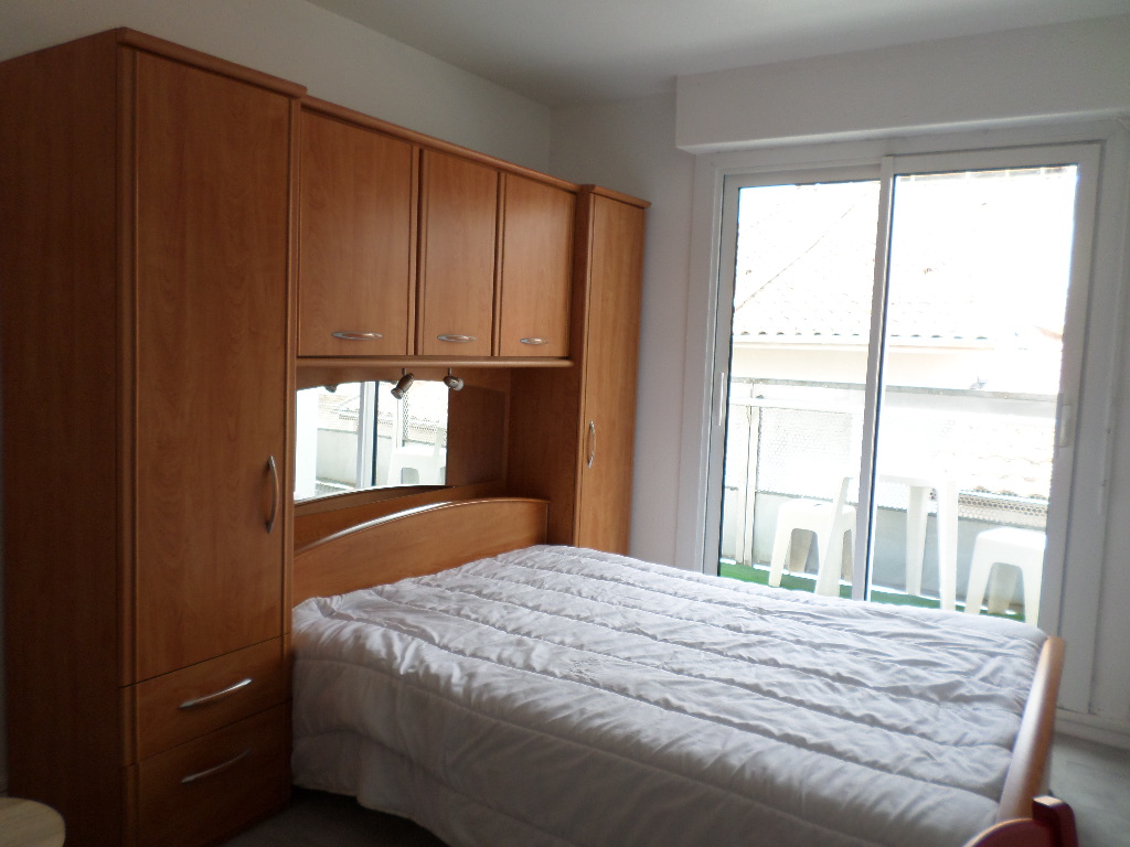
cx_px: 565
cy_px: 424
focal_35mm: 25
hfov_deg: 69.4
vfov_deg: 54.9
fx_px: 816
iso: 80
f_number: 2.5
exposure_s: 1/125
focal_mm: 4.5
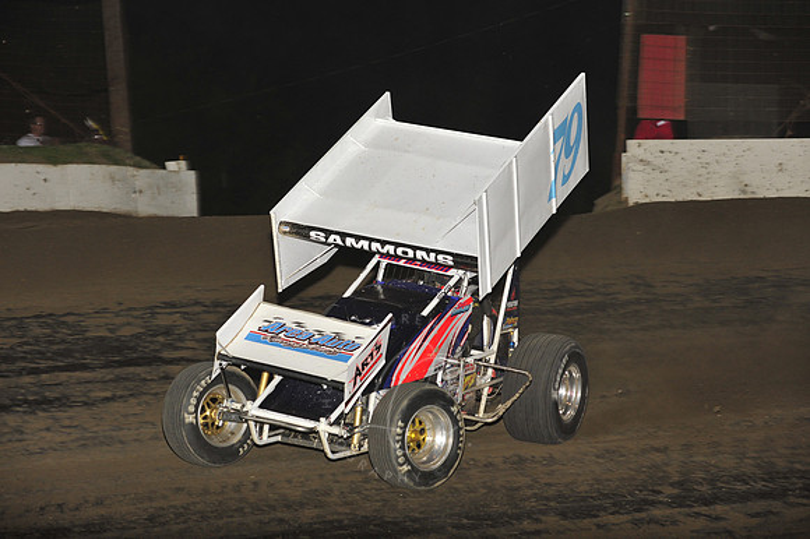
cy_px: 270
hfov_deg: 16.4
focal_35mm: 125
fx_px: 2811
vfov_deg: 11.0
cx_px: 405
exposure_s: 1/320
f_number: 6.3
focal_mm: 125
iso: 1000
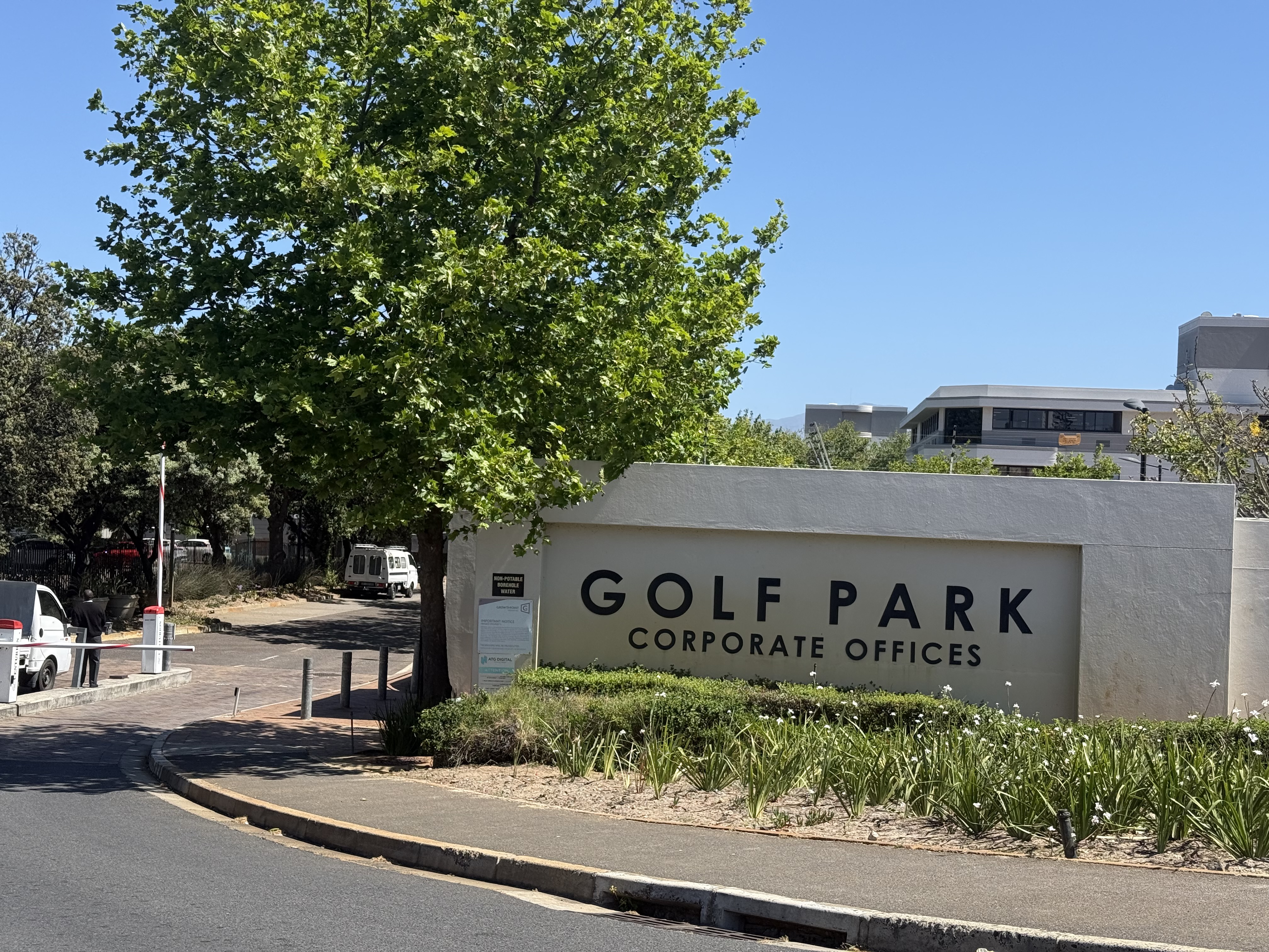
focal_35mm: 48
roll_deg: -2.3
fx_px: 1760
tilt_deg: +0.1
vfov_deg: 30.3
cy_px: 476
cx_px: 634
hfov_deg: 39.7
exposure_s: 1/2976
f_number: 1.78
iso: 64
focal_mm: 6.76
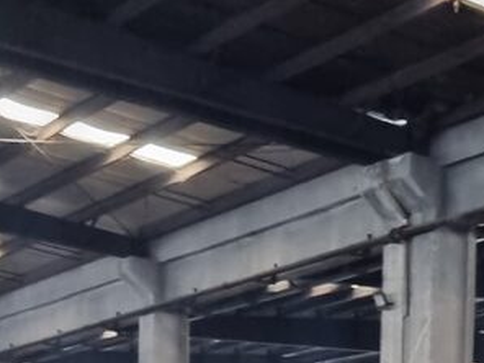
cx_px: 463
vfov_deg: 10.7
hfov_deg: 15.8
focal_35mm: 123
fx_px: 1720
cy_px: 793
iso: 320
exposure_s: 1/100
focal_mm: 5.4
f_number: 1.8
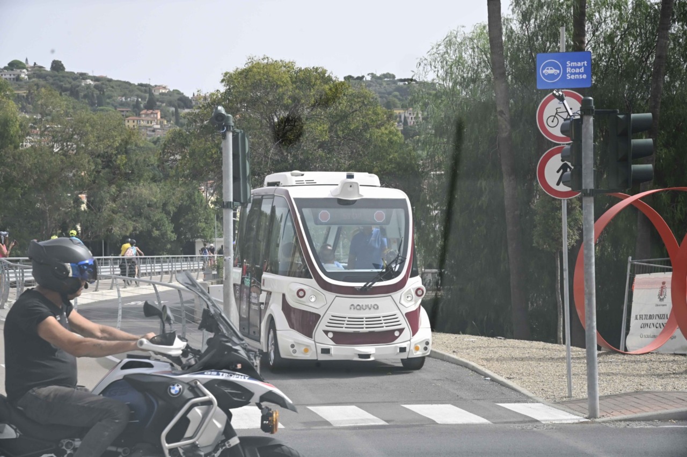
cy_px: 228
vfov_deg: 17.5
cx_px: 344
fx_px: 1487
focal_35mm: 78
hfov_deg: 26.0
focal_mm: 78
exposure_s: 1/1250
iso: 1600
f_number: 9
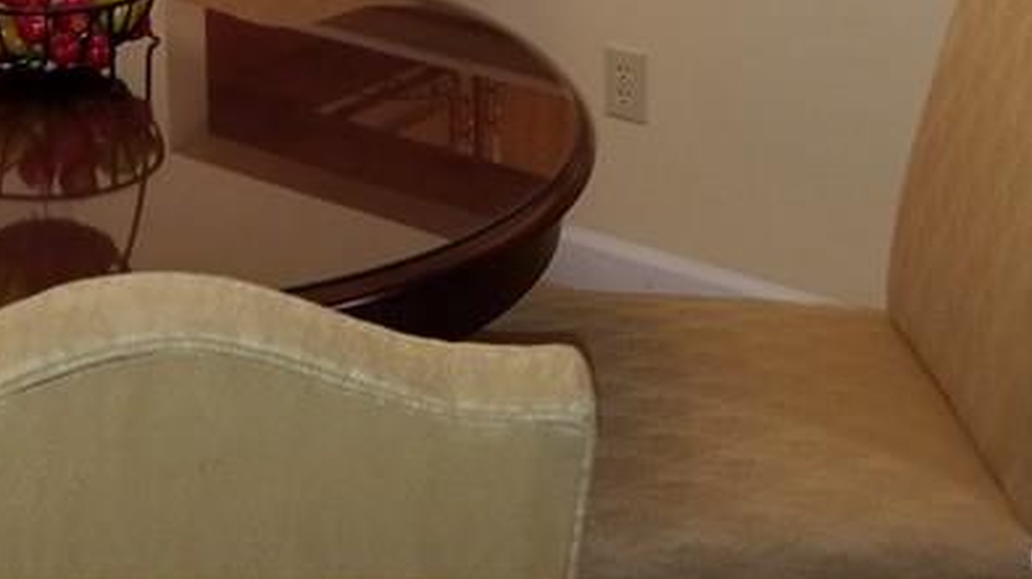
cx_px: -16
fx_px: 2024
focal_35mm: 74
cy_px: -426
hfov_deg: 26.9
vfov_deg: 14.5
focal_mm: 4.2
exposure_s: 1/24
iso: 100
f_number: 1.7
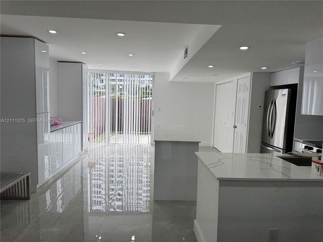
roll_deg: -1.5
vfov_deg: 56.8
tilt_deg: -6.5
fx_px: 224
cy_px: 121
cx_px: 162
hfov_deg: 71.6
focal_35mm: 24
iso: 80
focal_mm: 6.76
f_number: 1.78
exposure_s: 1/842
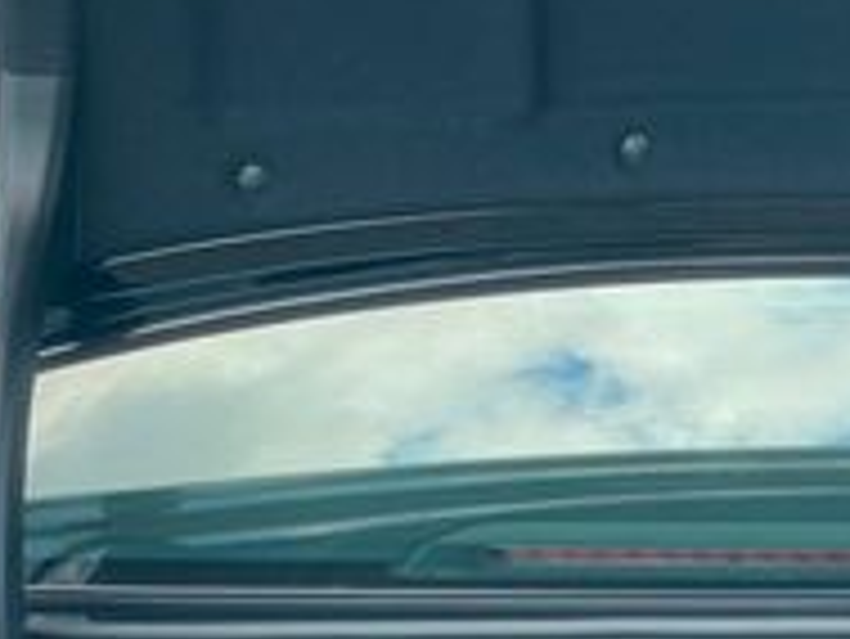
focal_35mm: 176
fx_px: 4324
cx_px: 872
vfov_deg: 8.2
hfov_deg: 11.1
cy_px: 1053
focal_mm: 6
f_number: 2
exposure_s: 1/99
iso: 25
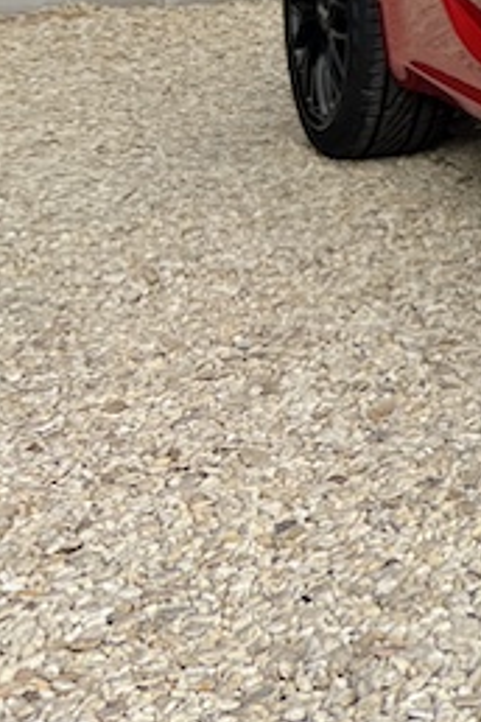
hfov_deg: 10.6
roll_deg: +2.3
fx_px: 2104
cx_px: 1256
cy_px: -257
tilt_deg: -0.7
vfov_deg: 18.0
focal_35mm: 105
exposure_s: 1/2208
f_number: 1.5
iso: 50
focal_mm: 5.7
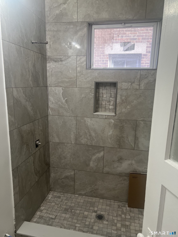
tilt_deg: -10.5
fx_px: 178
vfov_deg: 67.3
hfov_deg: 53.1
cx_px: 89
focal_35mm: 26
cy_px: 118
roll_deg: +1.0
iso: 100
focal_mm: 5.7
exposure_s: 1/120
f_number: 1.5
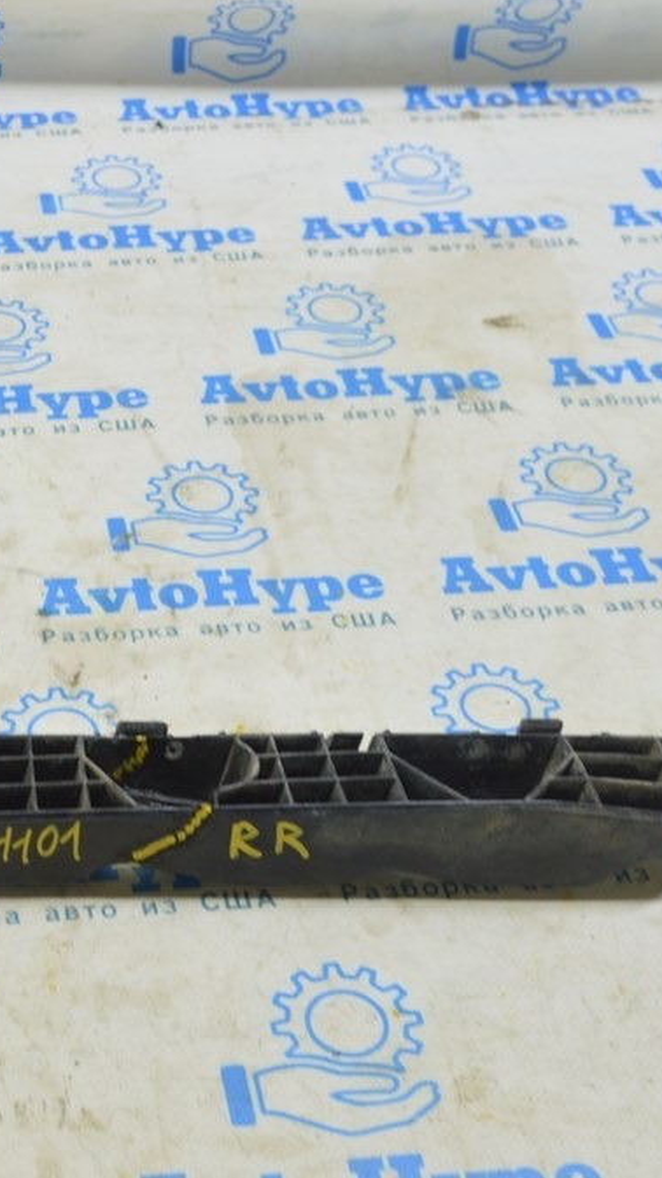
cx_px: -51
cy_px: 583
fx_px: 1866
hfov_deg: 19.3
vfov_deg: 35.0
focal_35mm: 60
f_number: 5.6
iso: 400
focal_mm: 25
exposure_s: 1/20
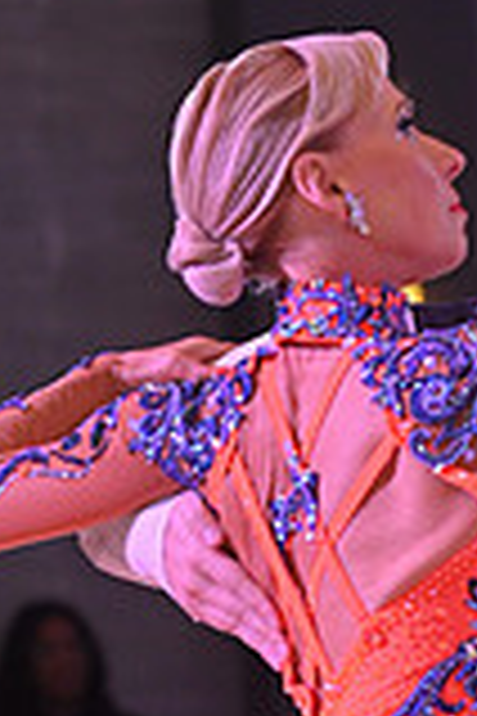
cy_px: 1166
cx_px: 619
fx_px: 9778
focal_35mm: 492
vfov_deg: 4.2
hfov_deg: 2.8
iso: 1600
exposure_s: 1/250
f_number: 5.6
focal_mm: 135
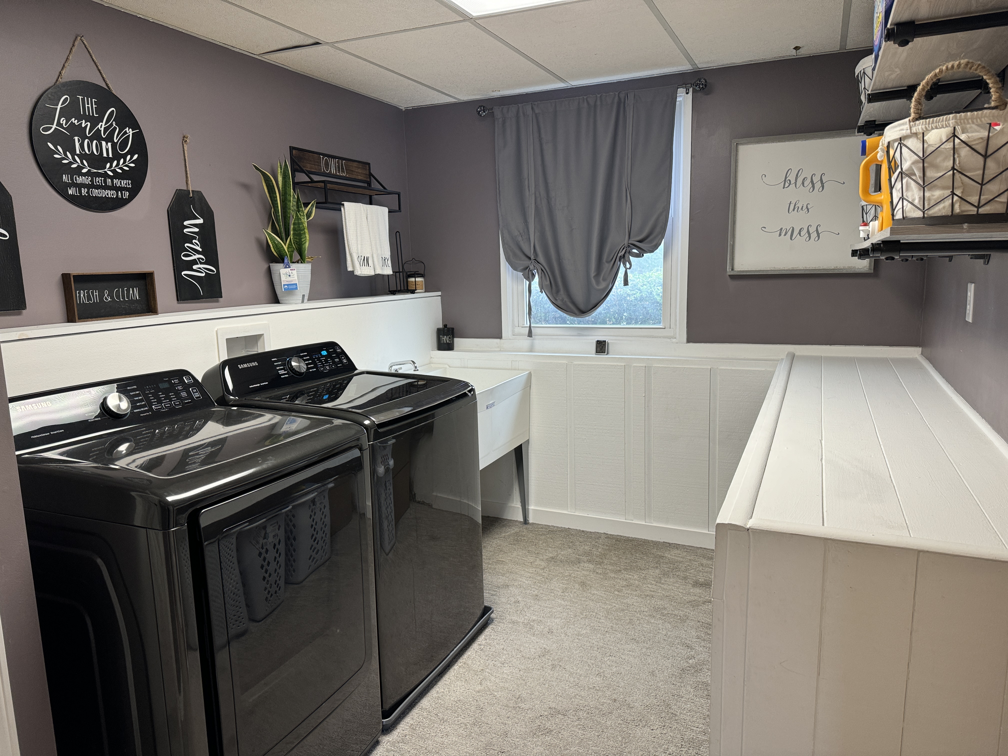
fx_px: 699
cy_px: 378
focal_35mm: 24
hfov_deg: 71.6
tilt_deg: -9.3
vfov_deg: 56.8
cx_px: 504
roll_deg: +0.9
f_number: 1.78
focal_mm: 6.86
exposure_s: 1/120
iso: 160
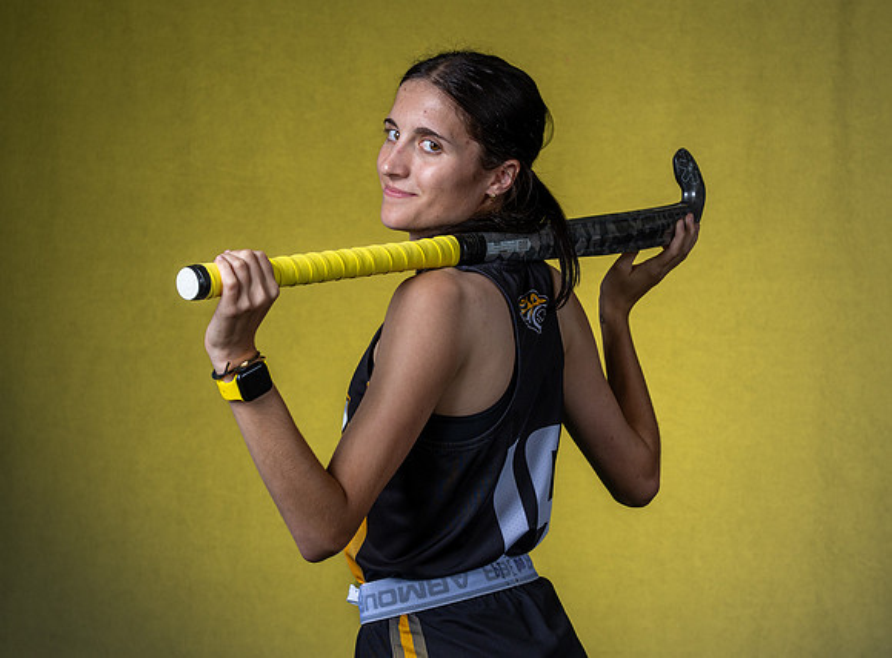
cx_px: 504
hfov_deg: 20.2
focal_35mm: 97
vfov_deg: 15.0
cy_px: 296
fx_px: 2498
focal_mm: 70
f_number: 8
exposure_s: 1/200
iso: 100
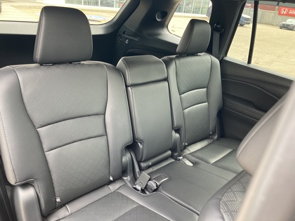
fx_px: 239
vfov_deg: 49.7
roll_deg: -6.5
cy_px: 110
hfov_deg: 63.4
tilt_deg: -24.3
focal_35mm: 28
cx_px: 148
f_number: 1.8
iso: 80
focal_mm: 3.99
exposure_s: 1/80
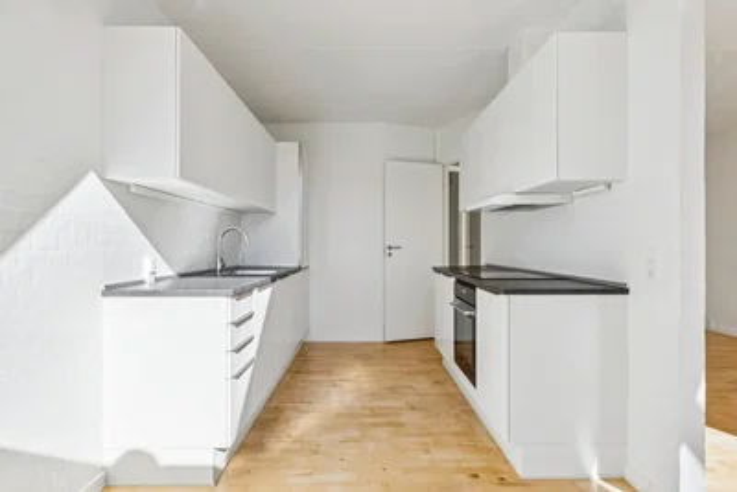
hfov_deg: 90.0
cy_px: 246
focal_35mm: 18
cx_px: 368
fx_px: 369
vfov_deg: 67.4
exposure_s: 1/640
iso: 800
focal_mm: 12
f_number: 8
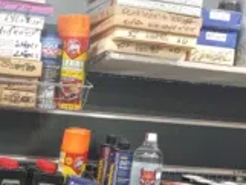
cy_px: 239
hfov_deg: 18.2
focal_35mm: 107
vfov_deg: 13.4
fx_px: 761
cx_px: 47
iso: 859
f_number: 1.6
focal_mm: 4.11
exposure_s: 1/50
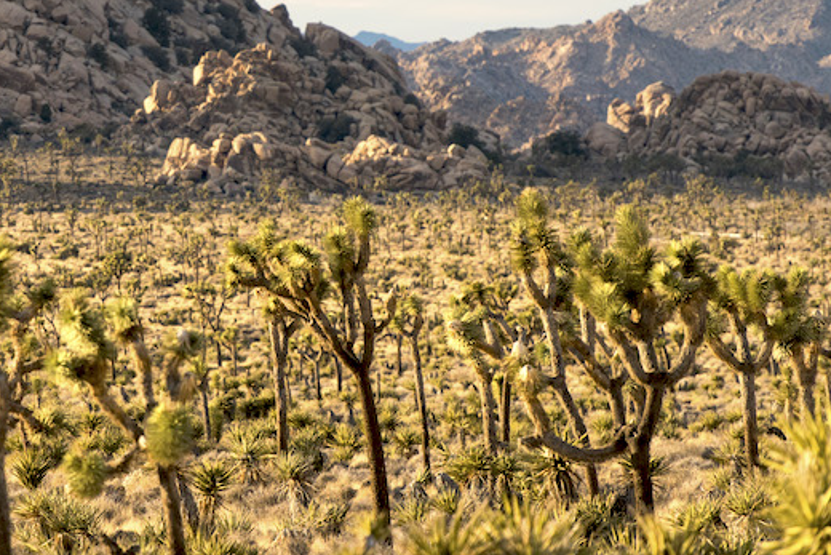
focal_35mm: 394
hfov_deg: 5.2
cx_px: 197
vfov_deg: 3.5
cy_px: 173
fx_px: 9097
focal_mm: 200
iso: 400
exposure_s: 1/2000
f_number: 2.8
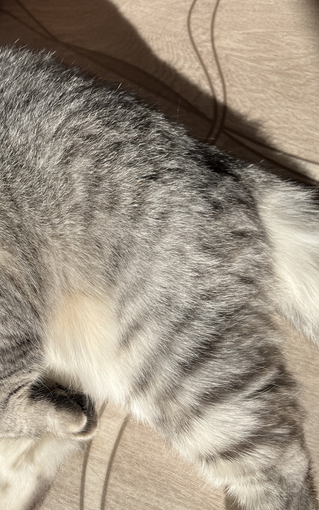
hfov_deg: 29.8
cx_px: 25
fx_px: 570
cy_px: 262
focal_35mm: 41
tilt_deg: -66.9
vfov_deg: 48.2
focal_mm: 5.1
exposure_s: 1/3745
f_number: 1.6
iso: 50
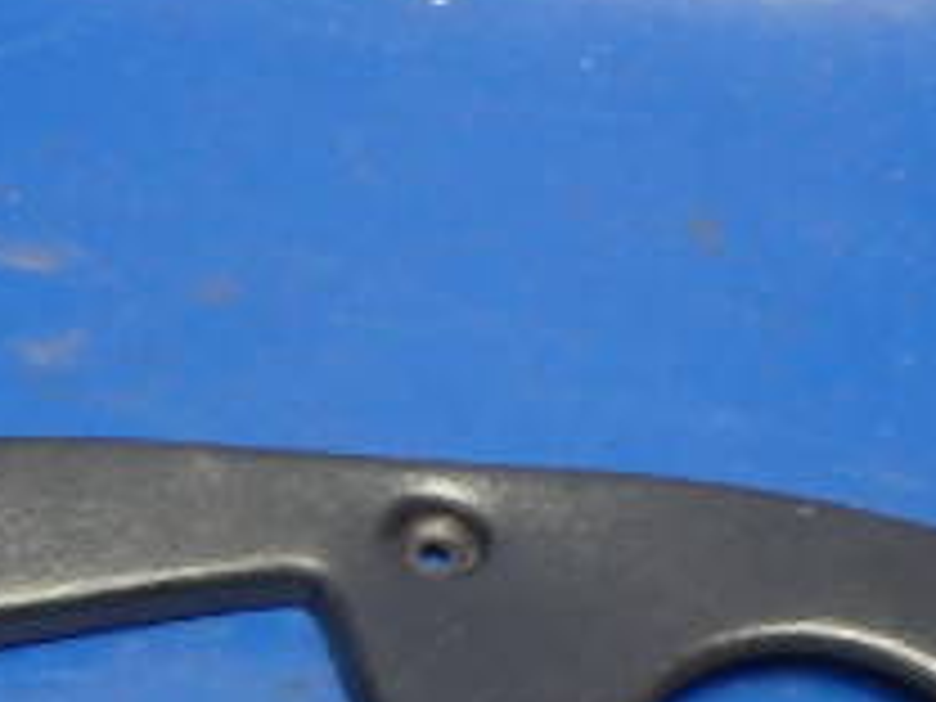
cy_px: 832
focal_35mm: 86
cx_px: 328
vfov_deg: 16.5
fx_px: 2325
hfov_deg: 22.7
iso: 640
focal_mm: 5
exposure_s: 1/30
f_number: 3.9
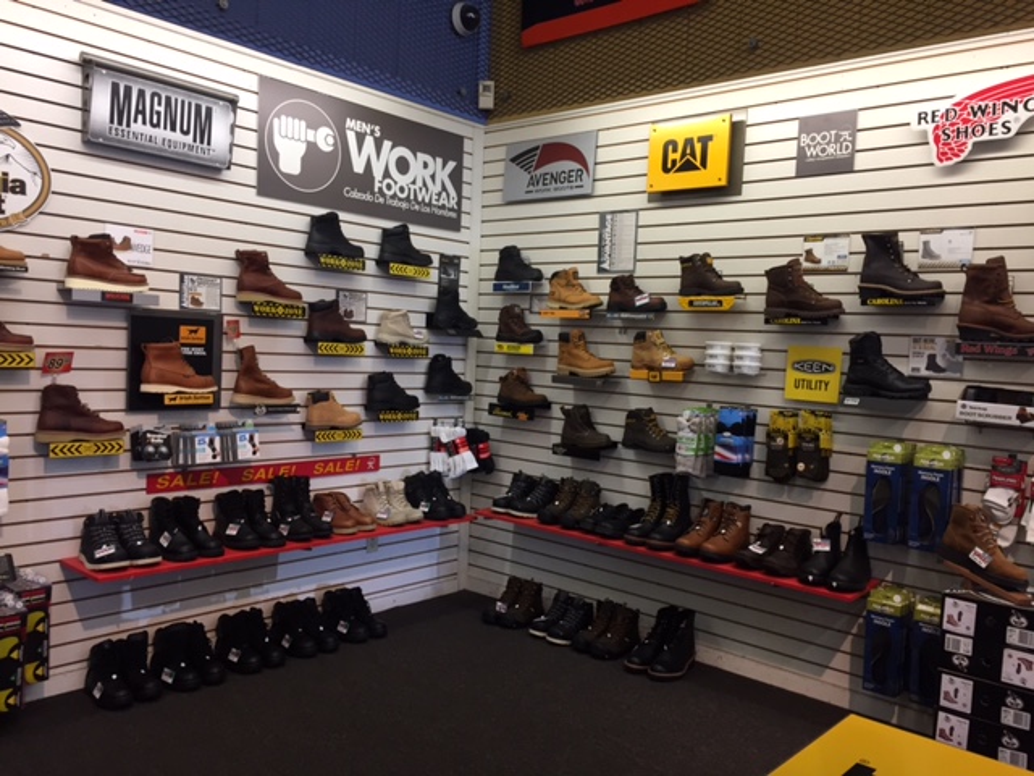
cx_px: 517
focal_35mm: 29
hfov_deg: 61.7
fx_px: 866
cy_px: 388
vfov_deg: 48.2
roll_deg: -4.1
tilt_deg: -3.4
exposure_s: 1/30
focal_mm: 4.15
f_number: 2.2
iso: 32
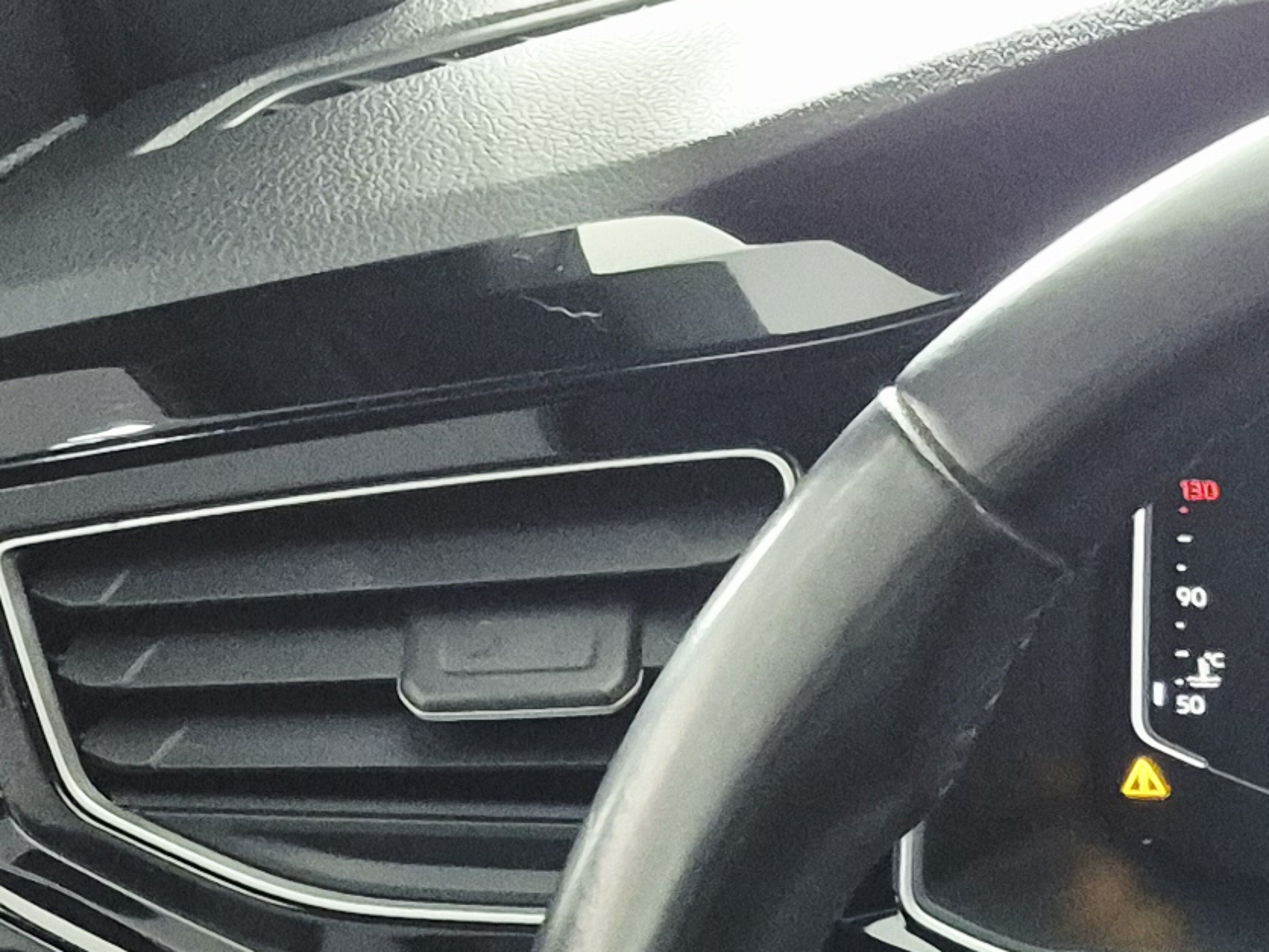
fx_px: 4033
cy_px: 1338
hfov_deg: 16.1
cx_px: 2008
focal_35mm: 110
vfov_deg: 12.9
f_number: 1.8
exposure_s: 1/60
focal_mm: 5.4
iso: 800
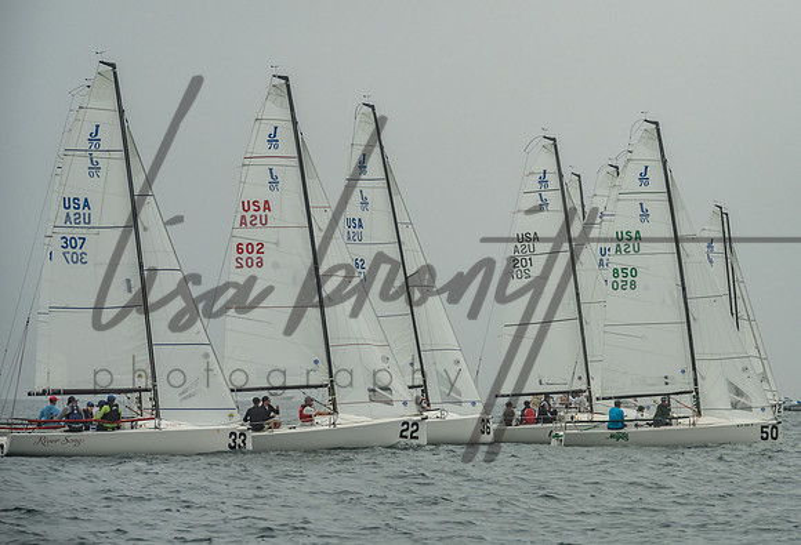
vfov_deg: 6.9
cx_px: 501
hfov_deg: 10.0
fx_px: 4556
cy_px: 212
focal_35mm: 203
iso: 800
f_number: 9
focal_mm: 160
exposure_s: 1/2000
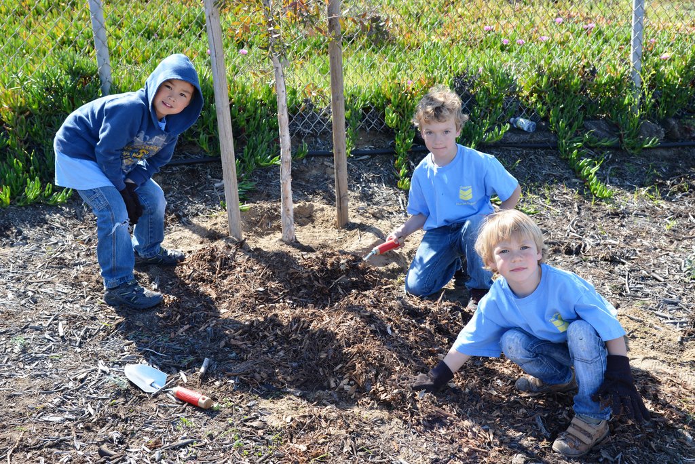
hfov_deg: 44.5
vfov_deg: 30.6
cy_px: 232
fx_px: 850
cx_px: 348
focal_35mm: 44
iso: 200
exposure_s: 1/200
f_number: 7.1
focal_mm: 44
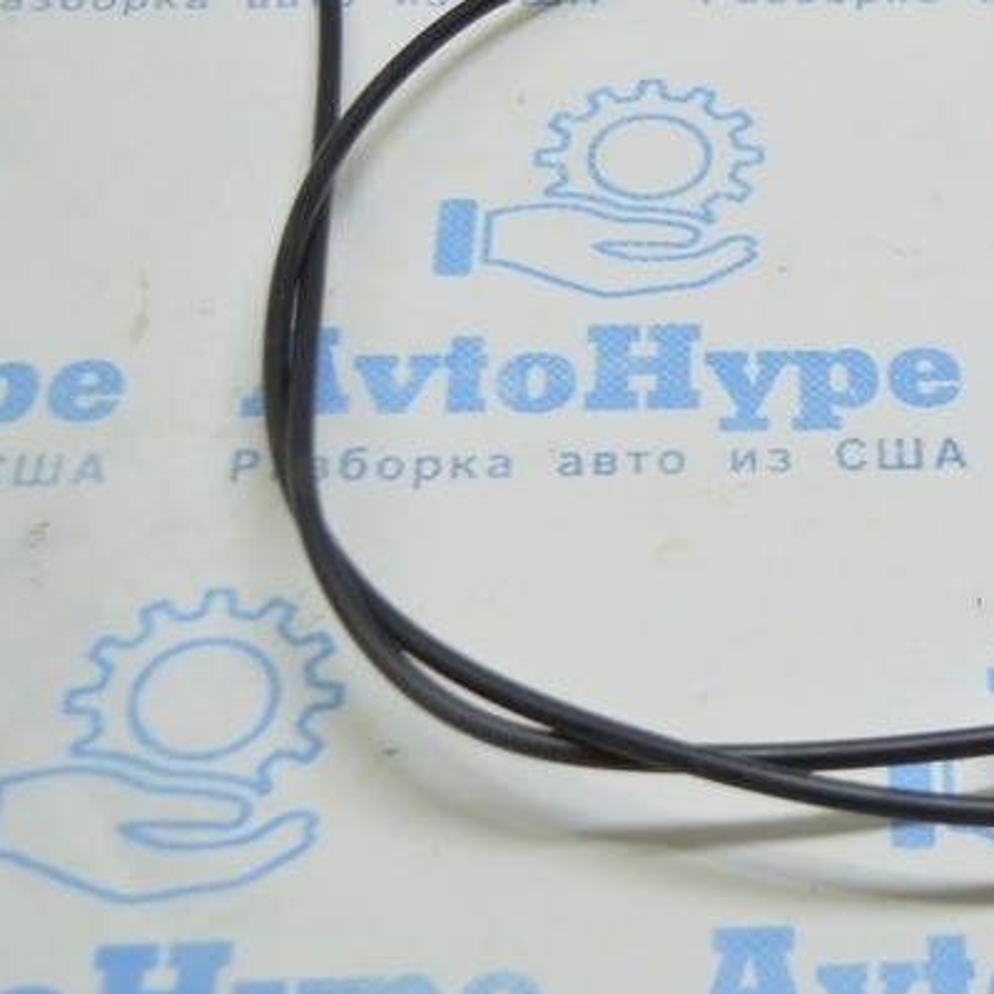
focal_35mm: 85
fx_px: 2761
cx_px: 907
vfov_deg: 20.3
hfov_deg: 20.0
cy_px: 270
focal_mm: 26
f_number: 4
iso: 400
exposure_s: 1/60
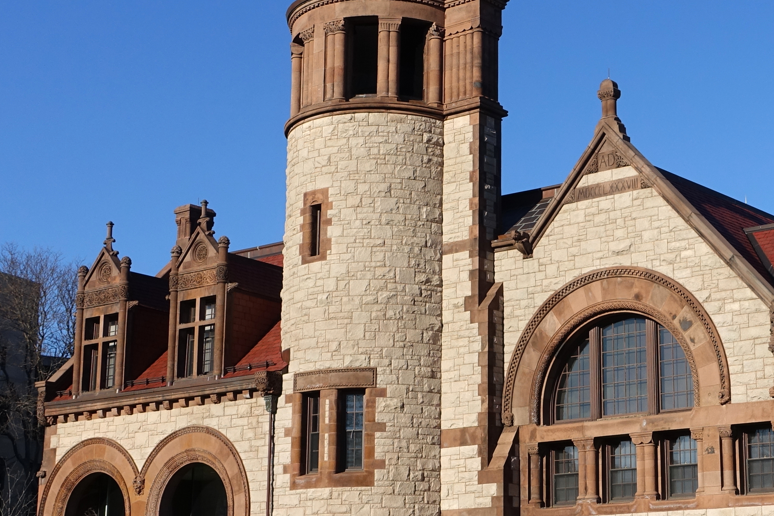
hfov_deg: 28.3
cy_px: 246
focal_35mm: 70
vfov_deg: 19.5
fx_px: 1505
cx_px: 610
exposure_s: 1/800
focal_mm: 12.06
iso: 125
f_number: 5.6
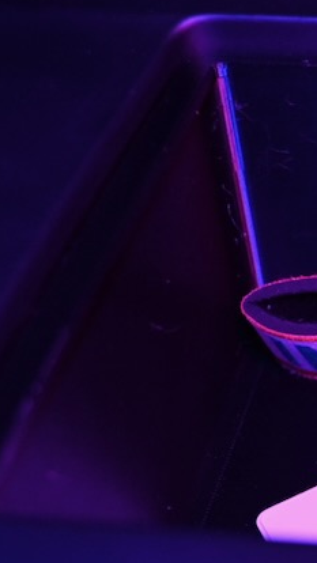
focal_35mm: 96
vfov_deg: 22.1
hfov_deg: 11.9
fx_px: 1428
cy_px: 419
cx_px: 518
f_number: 4
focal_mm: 29.5
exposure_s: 1/125
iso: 2200
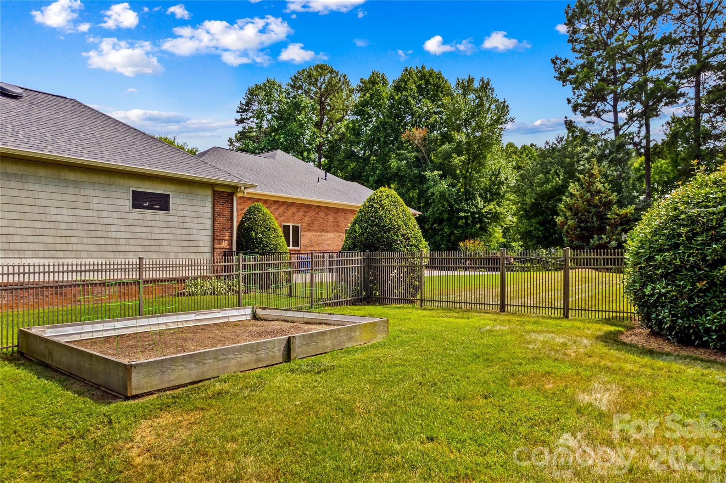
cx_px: 363
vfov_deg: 57.2
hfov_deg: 78.6
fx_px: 443
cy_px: 242
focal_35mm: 22
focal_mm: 8.38
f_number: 2.8
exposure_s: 1/1250
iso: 100
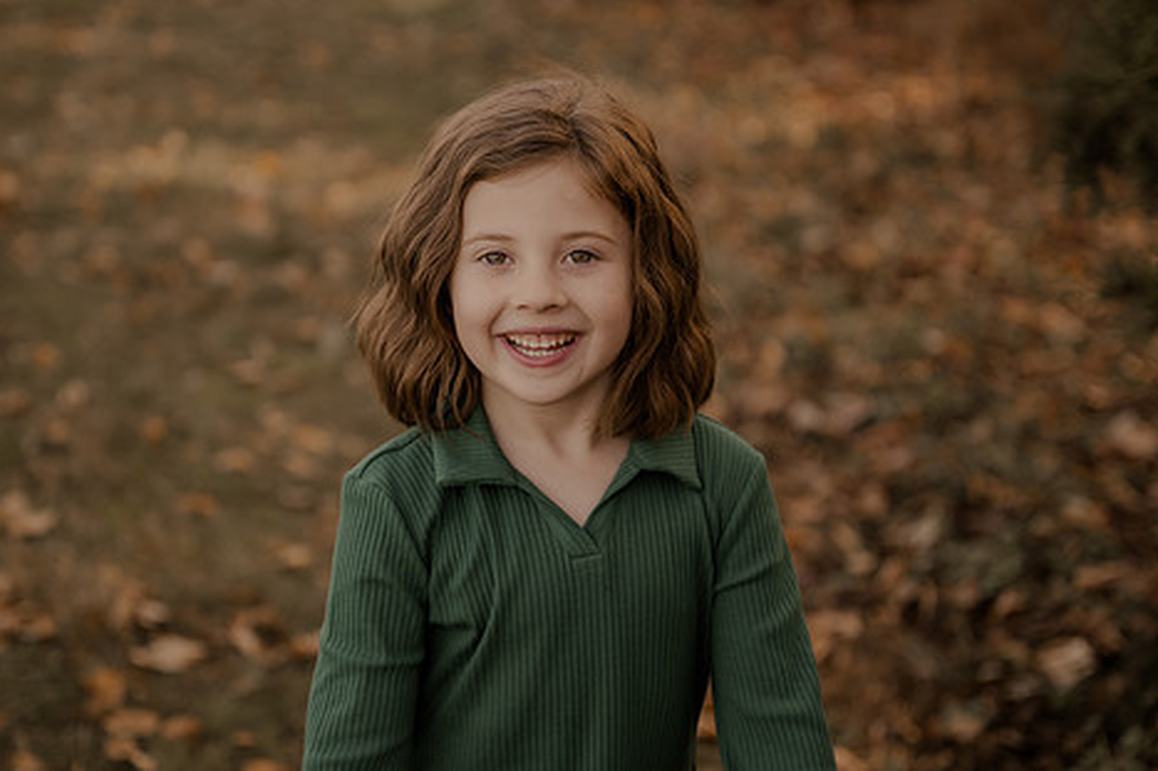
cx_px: 526
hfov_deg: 23.4
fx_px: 2797
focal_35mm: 87
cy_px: 423
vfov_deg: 15.7
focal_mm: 70
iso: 200
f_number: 2.8
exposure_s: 1/250
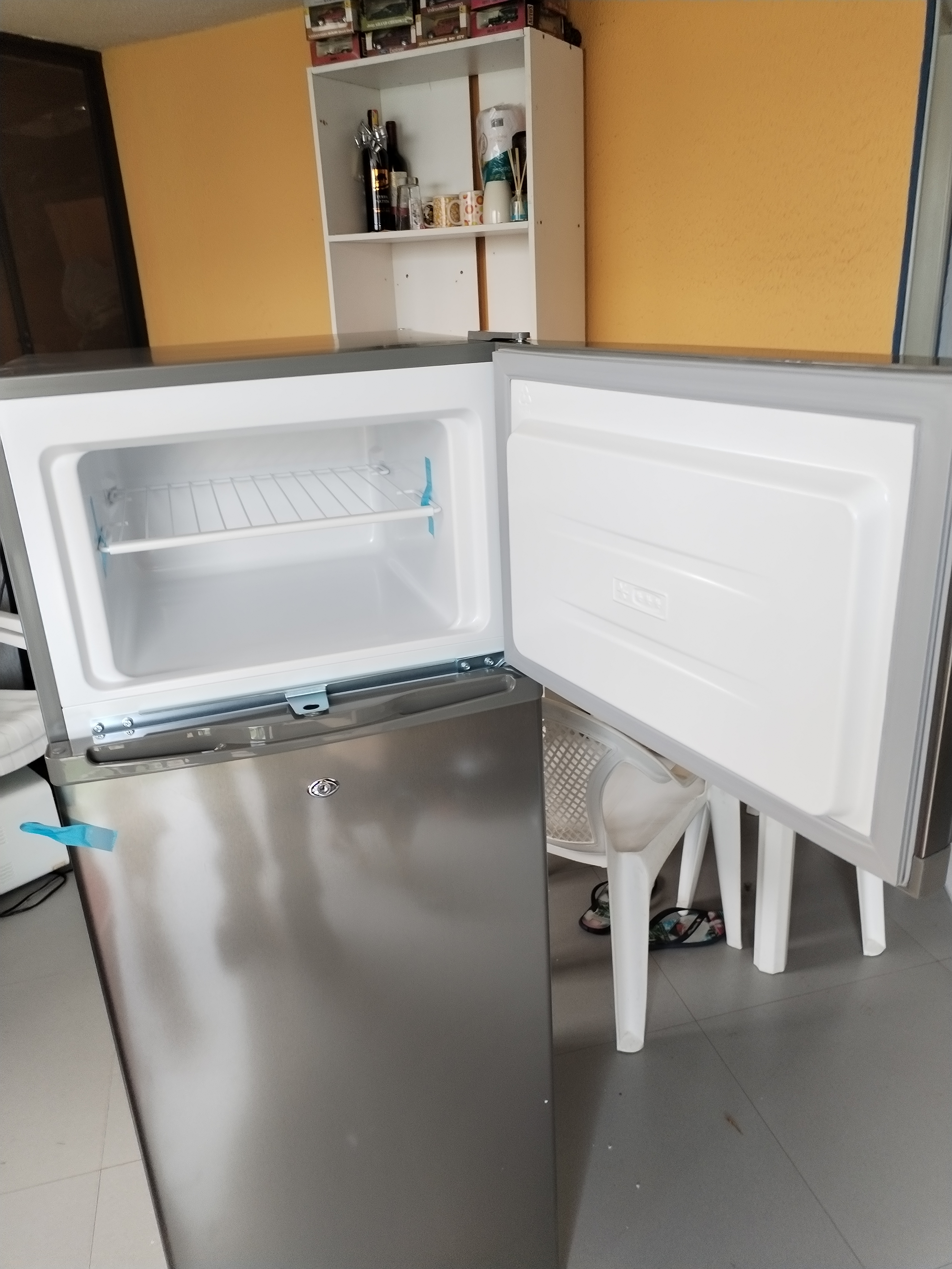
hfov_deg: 48.2
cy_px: 634
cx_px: 476
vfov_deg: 61.7
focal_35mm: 29
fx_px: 1063
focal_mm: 4.75
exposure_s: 1/50
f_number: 1.8
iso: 187
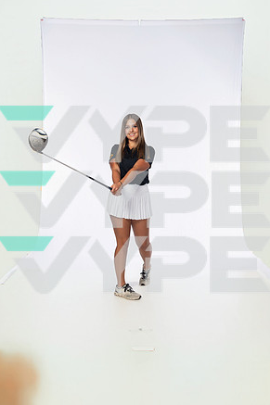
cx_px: 136
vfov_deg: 54.5
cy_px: 200
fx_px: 394
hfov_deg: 37.8
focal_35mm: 35
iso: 640
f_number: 6.3
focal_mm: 34
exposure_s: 1/250
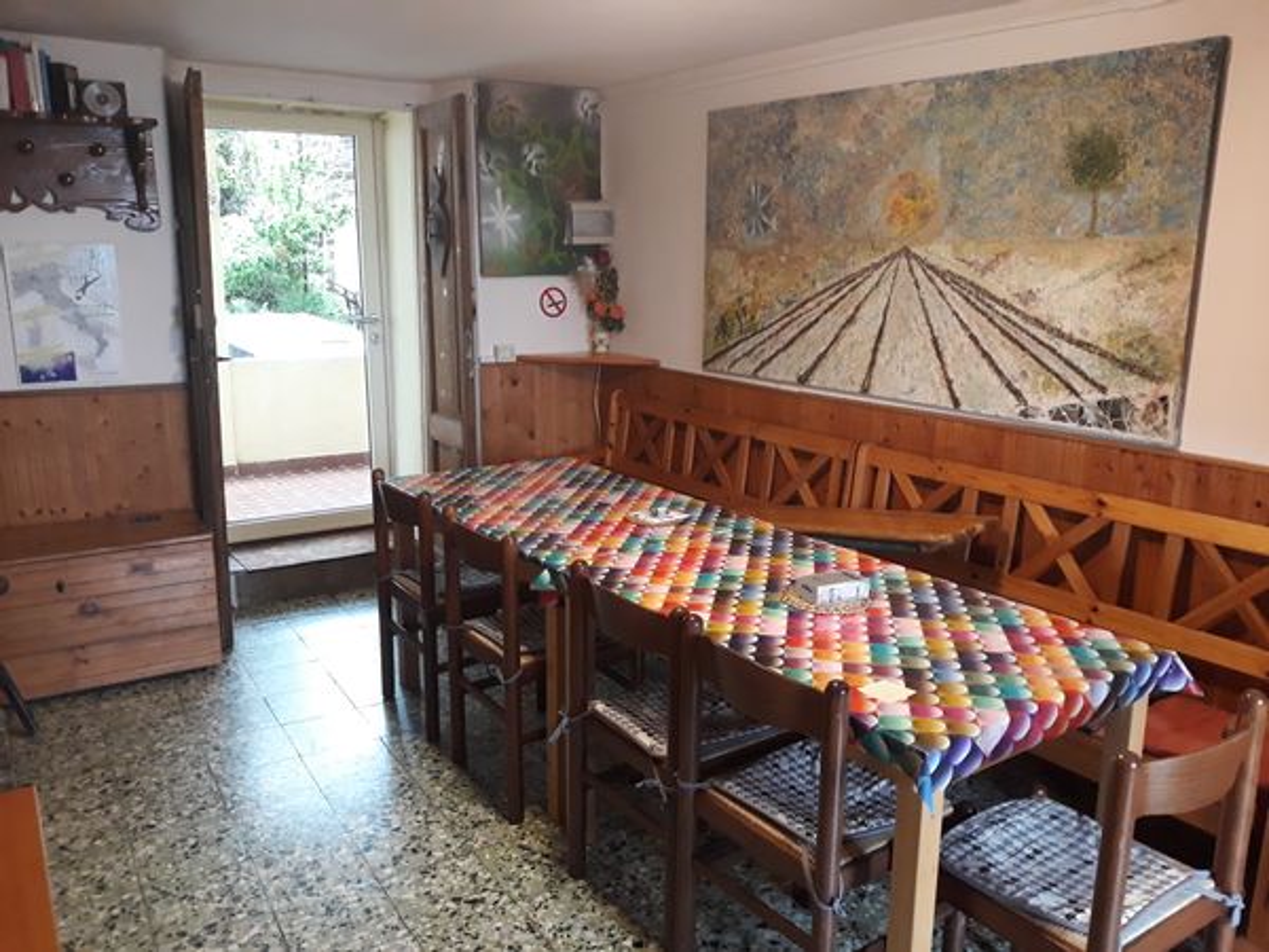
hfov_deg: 65.3
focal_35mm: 27
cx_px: 634
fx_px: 990
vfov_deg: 51.4
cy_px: 476
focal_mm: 3.71
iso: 320
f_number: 1.7
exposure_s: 1/25
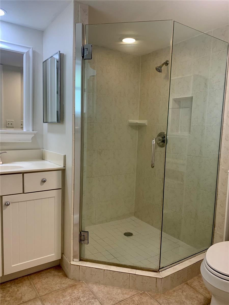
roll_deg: -0.7
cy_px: 152
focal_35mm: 26
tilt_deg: -5.8
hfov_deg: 53.1
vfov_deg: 67.3
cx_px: 114
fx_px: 229
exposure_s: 1/120
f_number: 1.8
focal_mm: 4.25
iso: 80
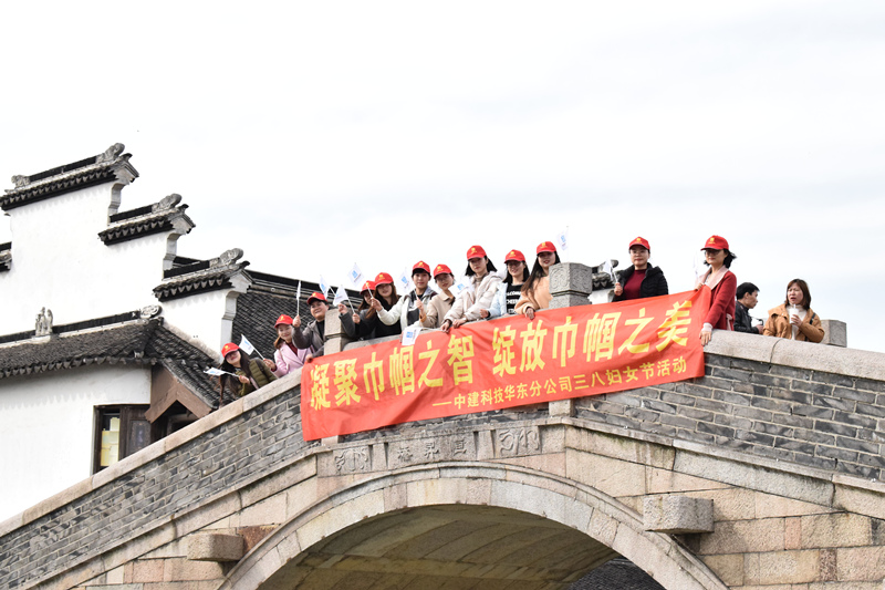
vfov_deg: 16.5
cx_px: 442
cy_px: 295
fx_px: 2028
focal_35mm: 82
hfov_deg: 24.6
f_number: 14
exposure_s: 1/800
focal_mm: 55
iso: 2000
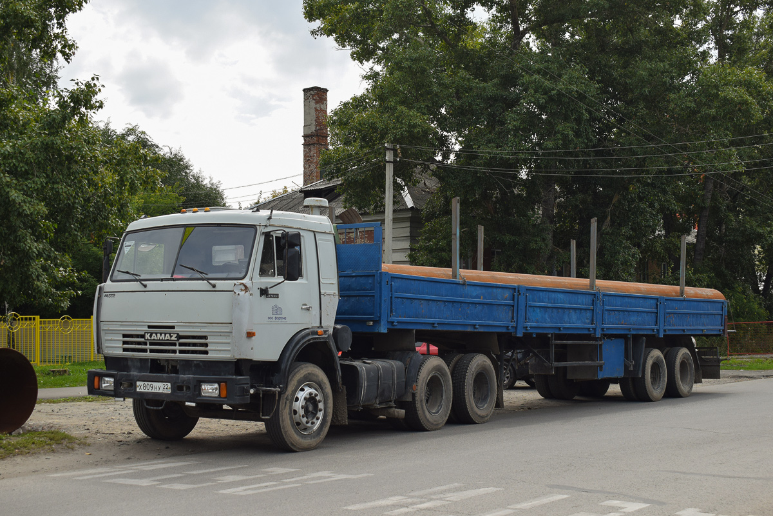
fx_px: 966
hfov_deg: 43.6
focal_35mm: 45
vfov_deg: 29.9
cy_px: 258
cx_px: 386
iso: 200
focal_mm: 30
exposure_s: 1/500
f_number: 6.3
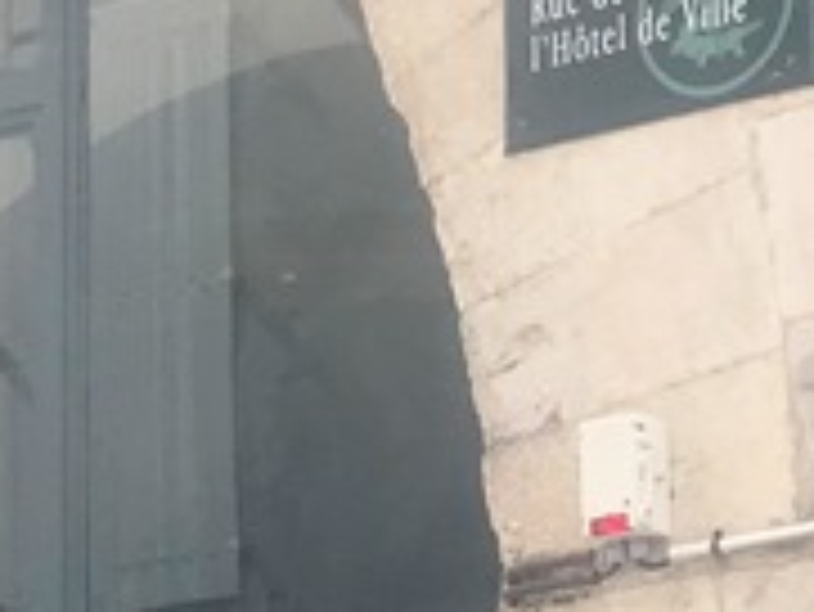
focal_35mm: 158
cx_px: 733
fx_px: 3718
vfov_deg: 9.0
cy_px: 1130
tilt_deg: +6.4
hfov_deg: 12.4
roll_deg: +0.4
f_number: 1.8
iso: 20
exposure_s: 1/460
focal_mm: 3.99
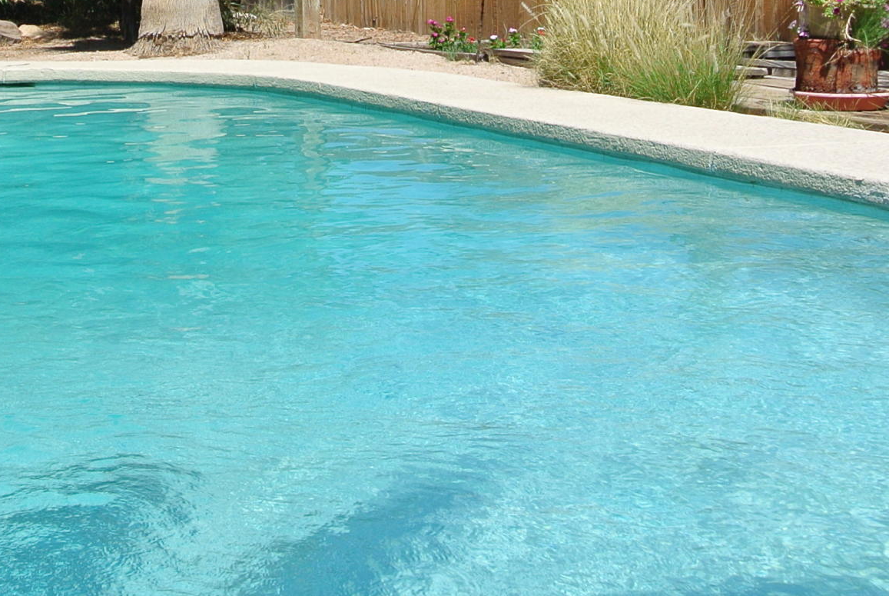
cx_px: 222
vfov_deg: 19.0
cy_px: 4
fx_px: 1731
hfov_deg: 28.4
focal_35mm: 70
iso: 100
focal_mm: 10
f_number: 5
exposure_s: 1/800
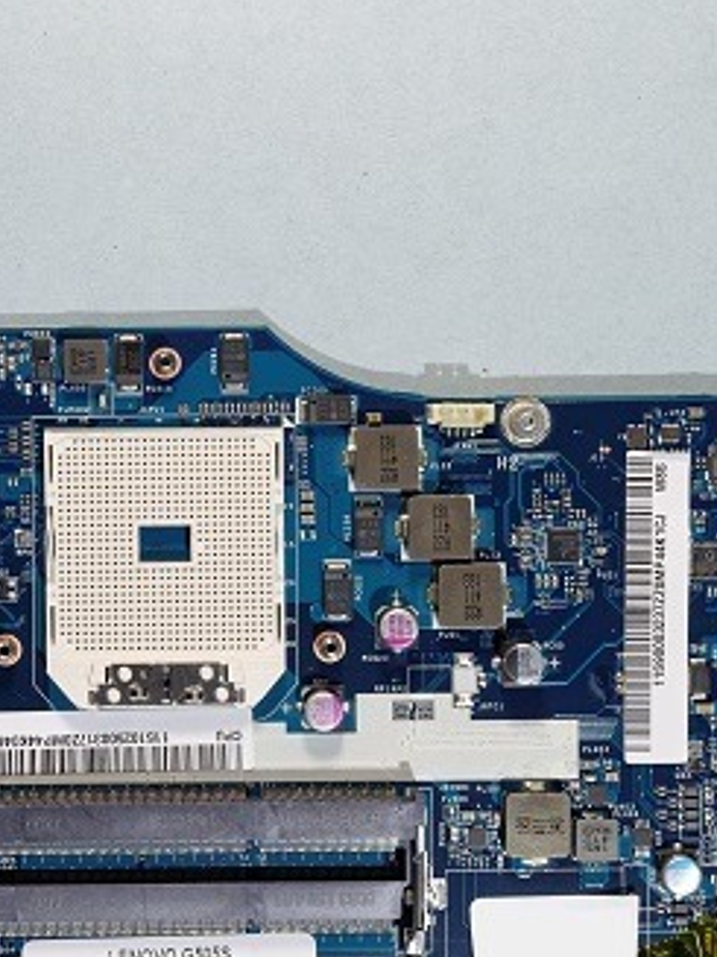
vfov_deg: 22.8
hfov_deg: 17.1
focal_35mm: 86
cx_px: 187
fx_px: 2377
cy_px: 480
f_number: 8
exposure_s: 1/6
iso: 100
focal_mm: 26
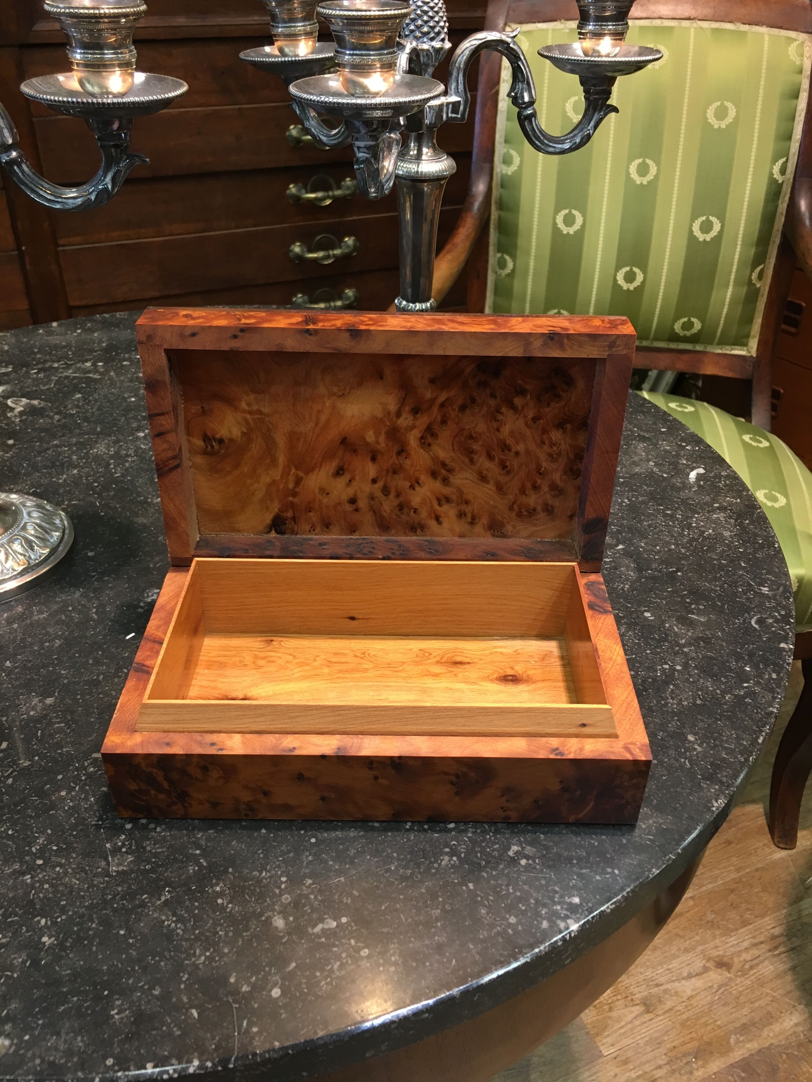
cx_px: 406
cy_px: 541
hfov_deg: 48.2
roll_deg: -1.2
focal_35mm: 29
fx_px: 907
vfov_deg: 61.7
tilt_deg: -34.4
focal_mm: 4.15
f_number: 2.2
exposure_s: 1/33
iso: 100
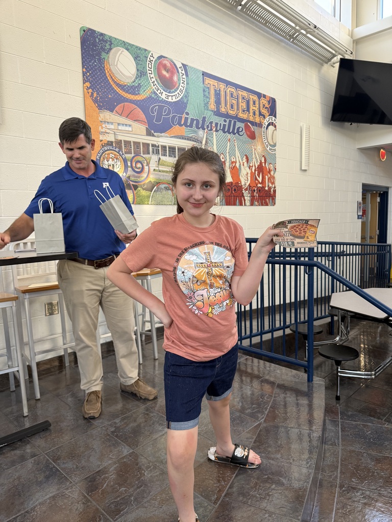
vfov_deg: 71.6
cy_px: 261
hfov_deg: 56.8
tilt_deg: -6.0
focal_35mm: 24
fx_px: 362
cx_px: 196
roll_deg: +1.5
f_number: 1.78
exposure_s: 1/105
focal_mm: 6.76
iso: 200
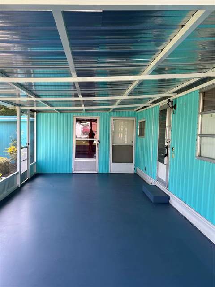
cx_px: 108
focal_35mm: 26
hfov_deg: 53.1
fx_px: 215
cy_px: 144
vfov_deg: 67.3
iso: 40
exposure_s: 1/121
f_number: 1.5
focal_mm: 5.7
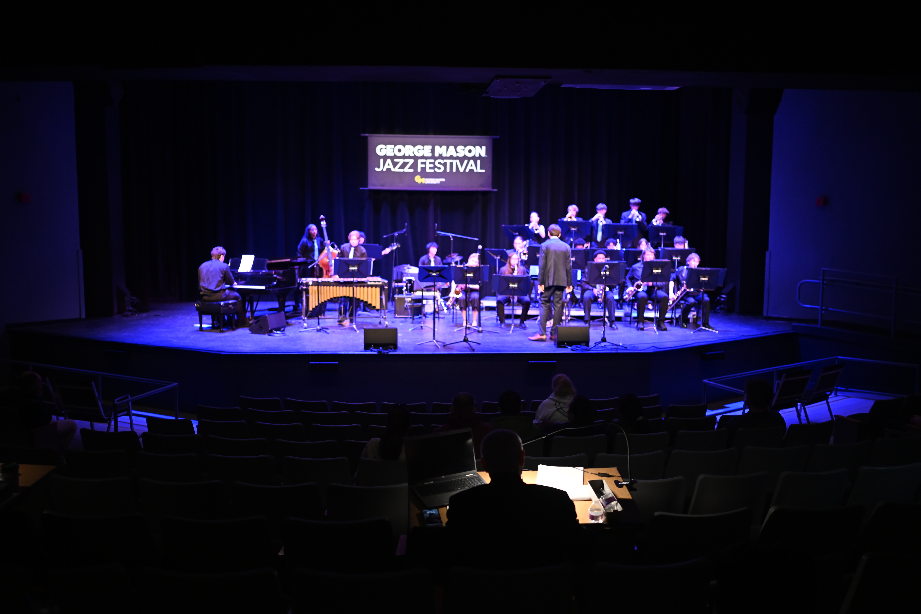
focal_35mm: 35
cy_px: 307
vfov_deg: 37.9
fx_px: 895
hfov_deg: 54.4
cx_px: 460
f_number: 1.8
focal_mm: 35
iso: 2200
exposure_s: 1/125
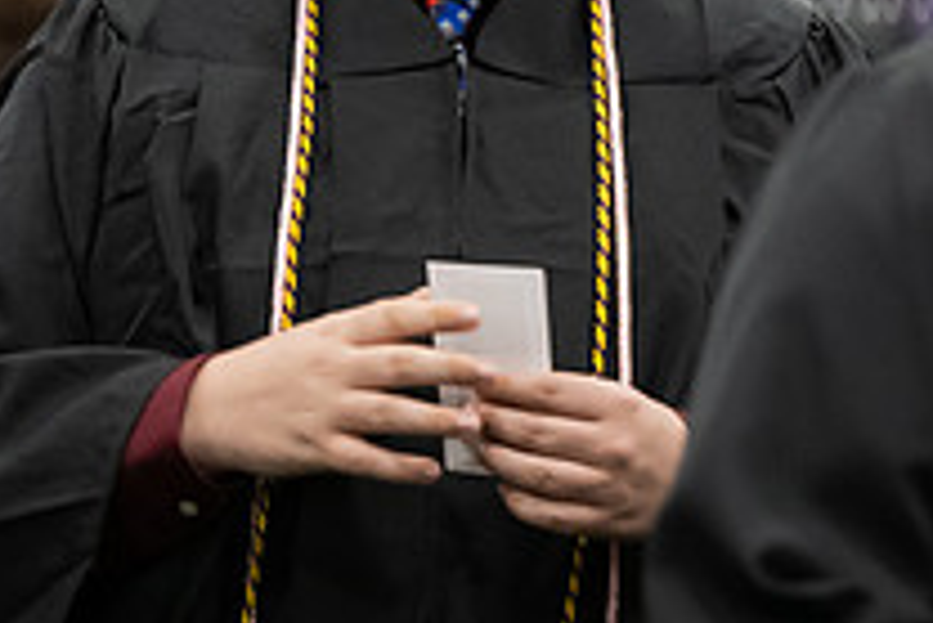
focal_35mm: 501
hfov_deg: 4.1
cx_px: 601
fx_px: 12993
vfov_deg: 2.7
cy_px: 96
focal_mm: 180
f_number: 3.2
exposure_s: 1/200
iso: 3200
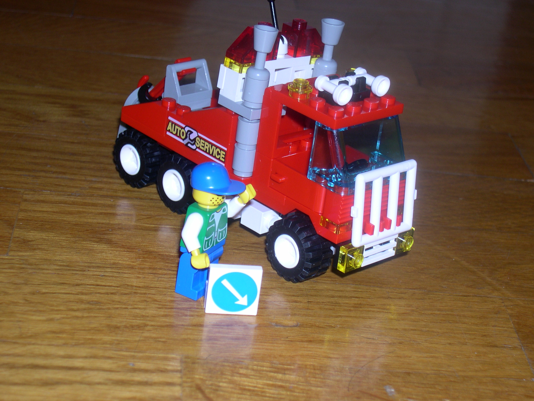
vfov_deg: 17.0
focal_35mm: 87
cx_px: 267
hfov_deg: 22.5
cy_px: 200
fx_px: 1342
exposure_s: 1/60
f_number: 4.4
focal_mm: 18.4
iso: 100
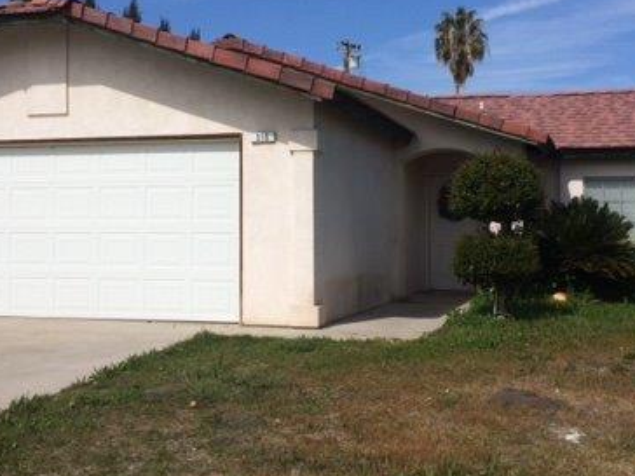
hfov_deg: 37.5
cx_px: 324
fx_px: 936
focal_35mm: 51
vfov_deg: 28.5
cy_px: 214
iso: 32
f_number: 2.2
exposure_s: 1/4566
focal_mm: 4.15
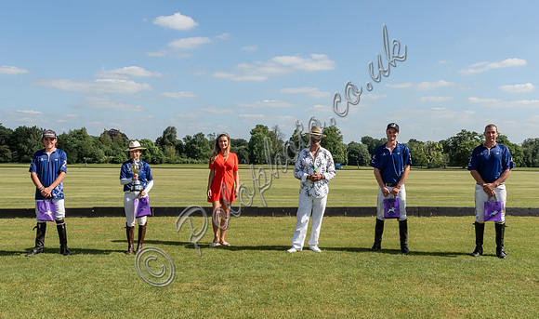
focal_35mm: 38
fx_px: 554
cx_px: 263
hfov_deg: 51.9
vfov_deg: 32.1
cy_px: 173
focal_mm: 27
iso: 640
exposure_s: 1/250
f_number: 20
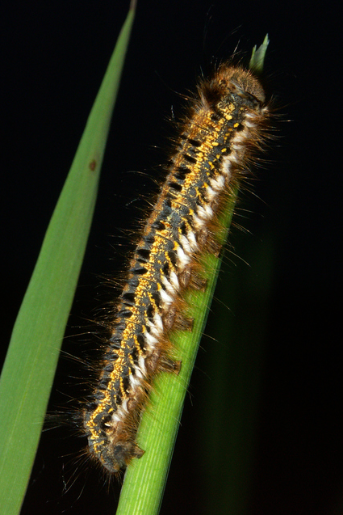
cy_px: 257
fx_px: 2985
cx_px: 153
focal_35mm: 209
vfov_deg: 9.8
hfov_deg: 6.6
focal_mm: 50.69
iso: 100
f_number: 11
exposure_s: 1/200
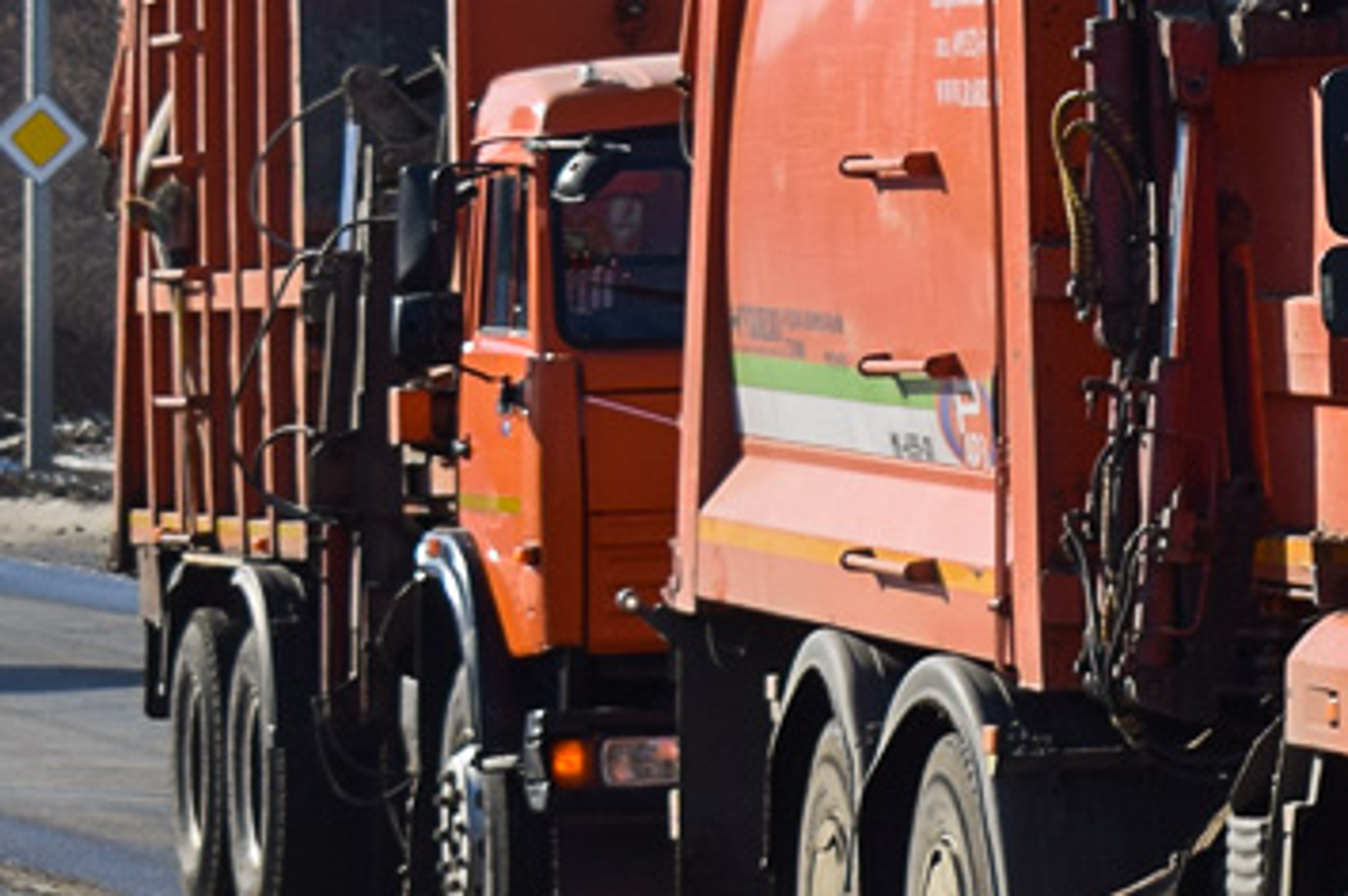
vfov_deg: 6.7
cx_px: 1838
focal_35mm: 203
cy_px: 125
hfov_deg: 9.9
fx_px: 7594
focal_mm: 40
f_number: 7.1
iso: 100
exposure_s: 1/800
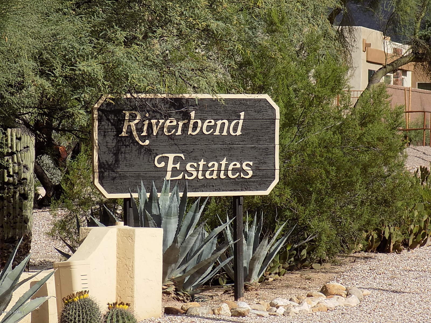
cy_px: 162
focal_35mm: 259
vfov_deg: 5.7
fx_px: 3225
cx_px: 216
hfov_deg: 7.6
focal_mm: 46
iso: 80
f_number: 5.7
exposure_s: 1/500
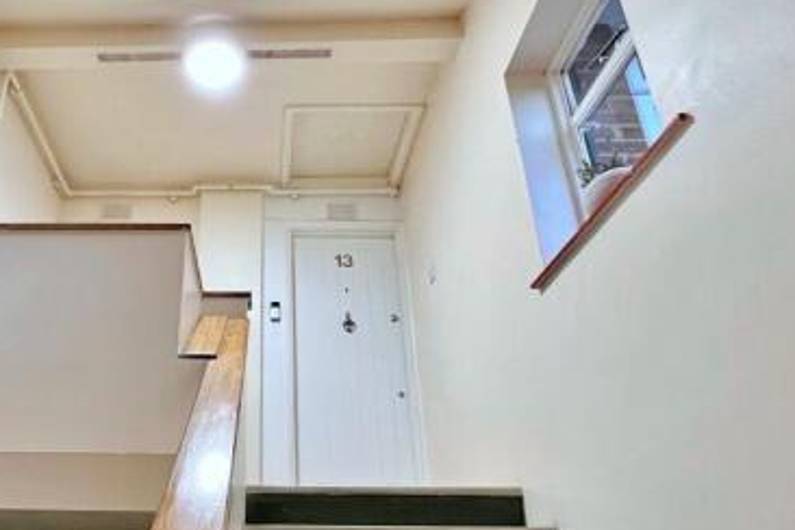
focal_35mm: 43
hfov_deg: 44.6
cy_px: 359
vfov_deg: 30.9
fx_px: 950
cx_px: 247
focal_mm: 16
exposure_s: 1/160
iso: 4000
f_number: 2
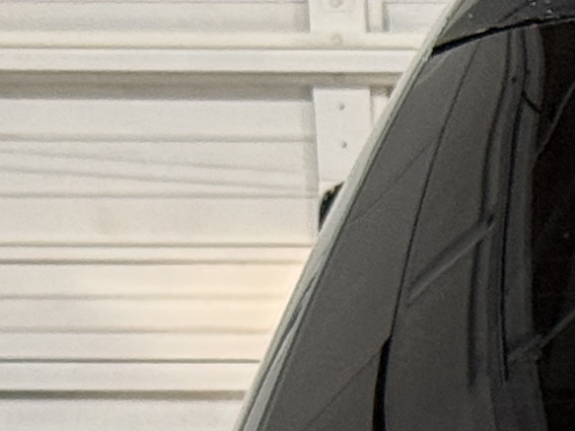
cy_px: 1068
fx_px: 5514
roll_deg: -0.1
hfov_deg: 5.7
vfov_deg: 4.4
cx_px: 1391
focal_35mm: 332
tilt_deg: -13.9
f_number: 1.78
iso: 200
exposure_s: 1/40
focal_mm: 6.76
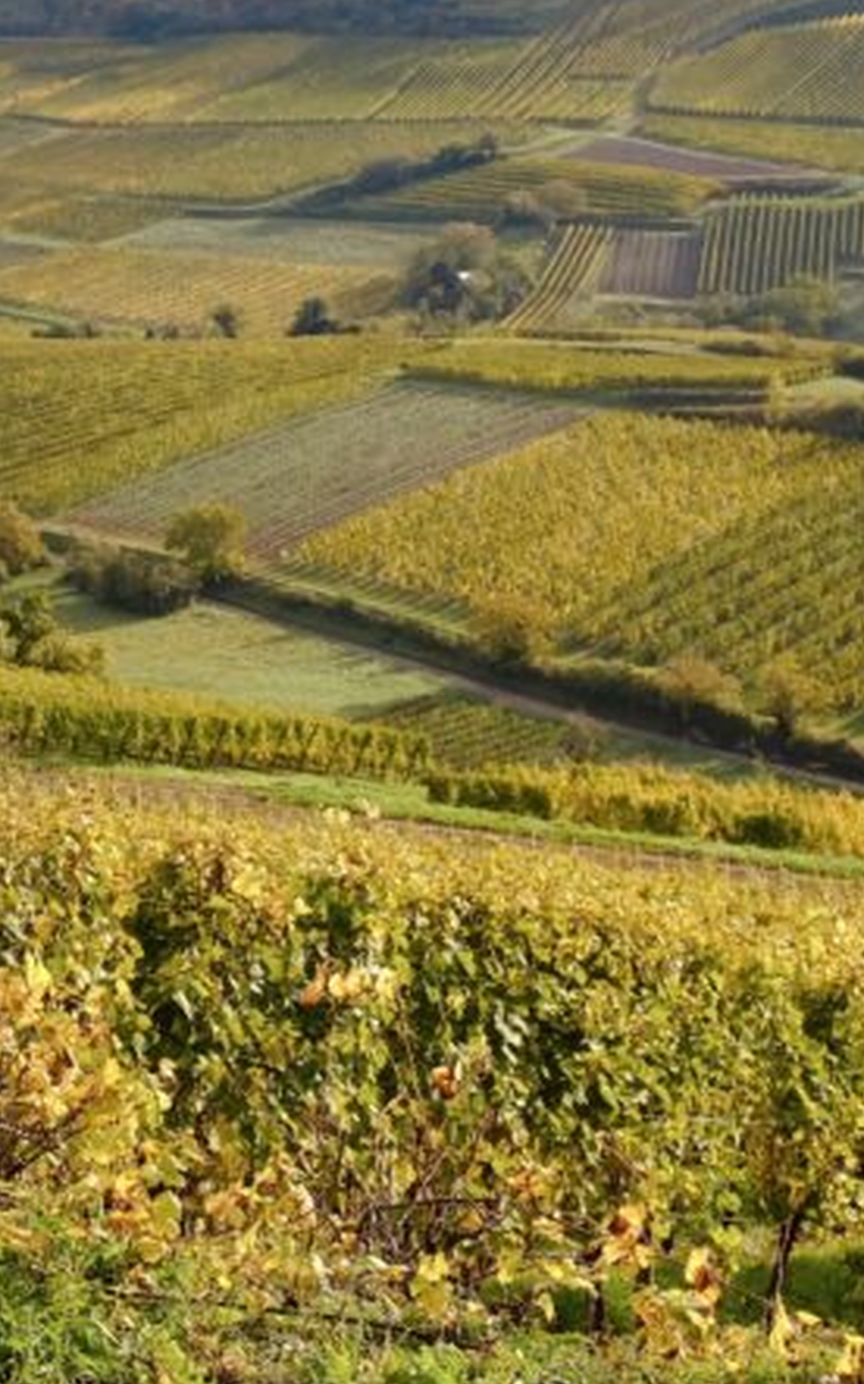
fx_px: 2941
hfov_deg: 15.4
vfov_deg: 26.1
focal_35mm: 78
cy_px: 333
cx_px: -457
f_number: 5
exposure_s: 1/420
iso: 200
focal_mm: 22.3
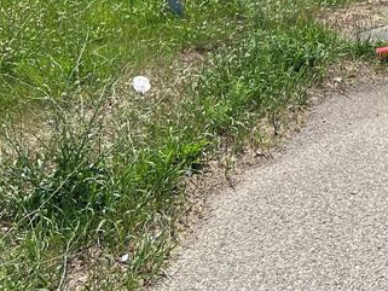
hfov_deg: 21.8
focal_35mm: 83
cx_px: 468
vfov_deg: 16.1
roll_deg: -1.4
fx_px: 931
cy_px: -165
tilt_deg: -1.9
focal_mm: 5.7
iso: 50
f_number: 1.5
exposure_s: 1/5076
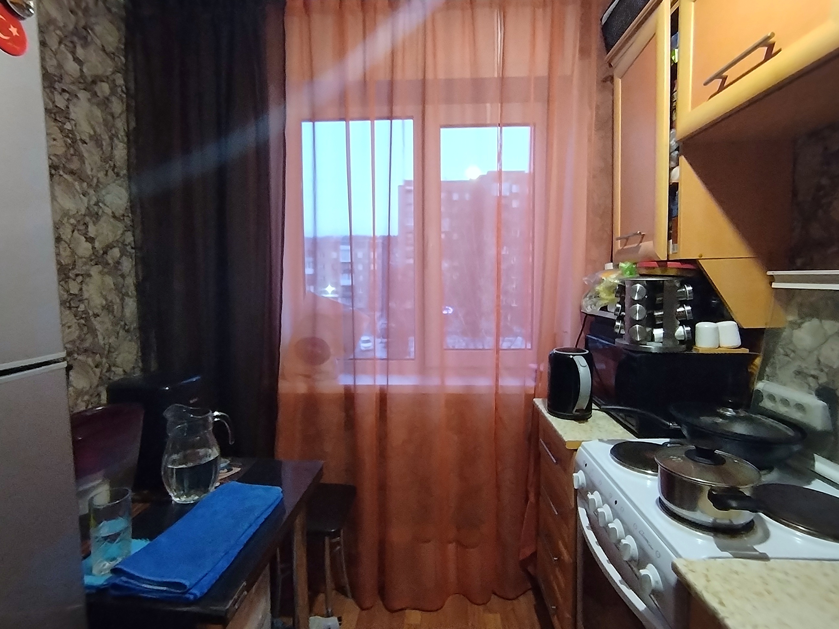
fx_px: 412
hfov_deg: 91.0
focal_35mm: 17
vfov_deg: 74.7
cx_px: 420
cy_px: 314
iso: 425
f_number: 2.2
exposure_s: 1/33.3
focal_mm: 1.42
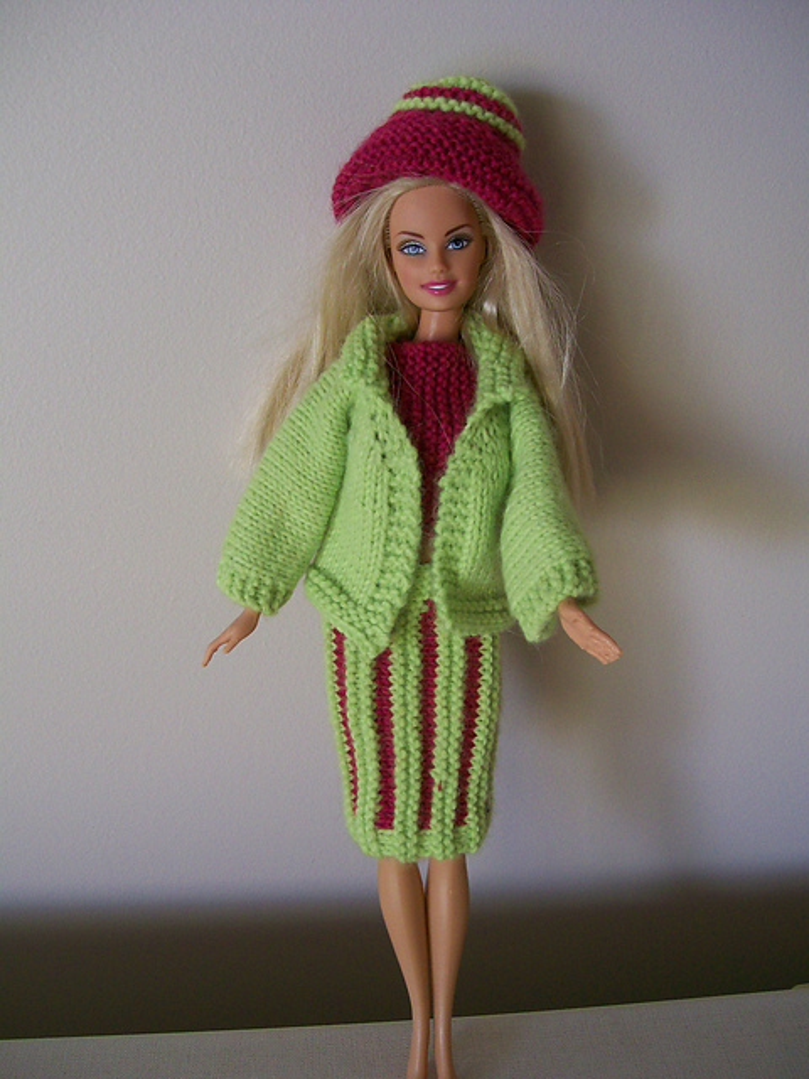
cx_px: 404
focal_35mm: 36
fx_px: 1122
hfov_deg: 39.7
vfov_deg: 51.4
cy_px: 540
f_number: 2.7
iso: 114
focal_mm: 6
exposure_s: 1/32
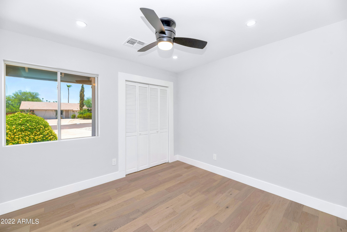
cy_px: 116
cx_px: 174
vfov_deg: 81.2
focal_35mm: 14
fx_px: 135
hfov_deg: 104.3
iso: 160
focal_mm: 14
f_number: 7.1
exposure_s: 1/125
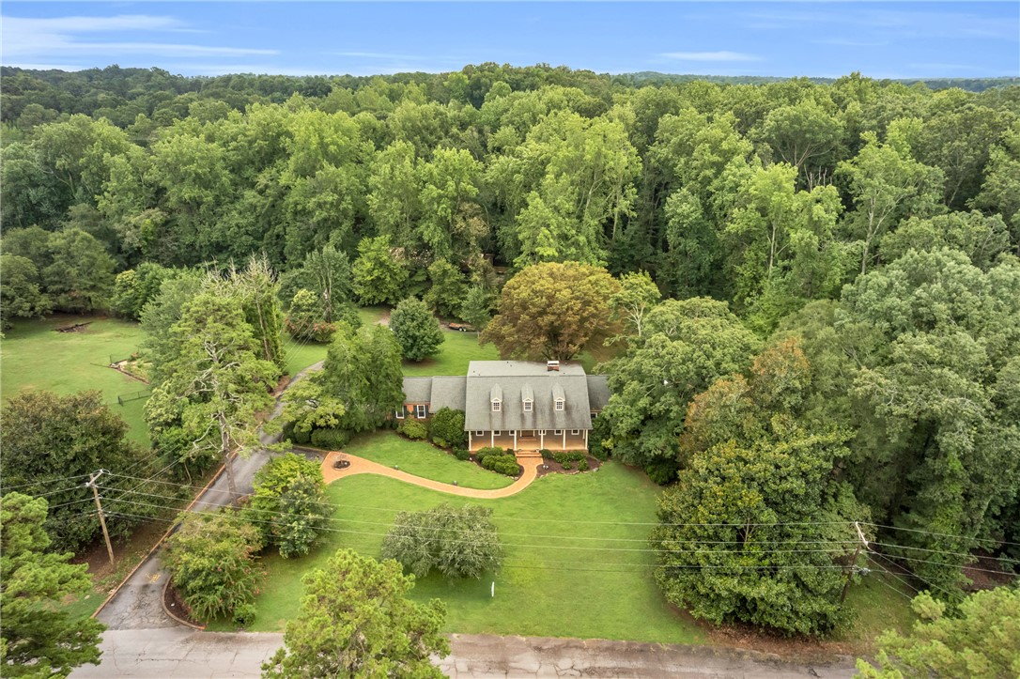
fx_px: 623
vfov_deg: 57.2
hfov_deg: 78.6
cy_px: 340
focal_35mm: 22
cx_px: 510
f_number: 2.8
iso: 100
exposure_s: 1/80
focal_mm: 8.38
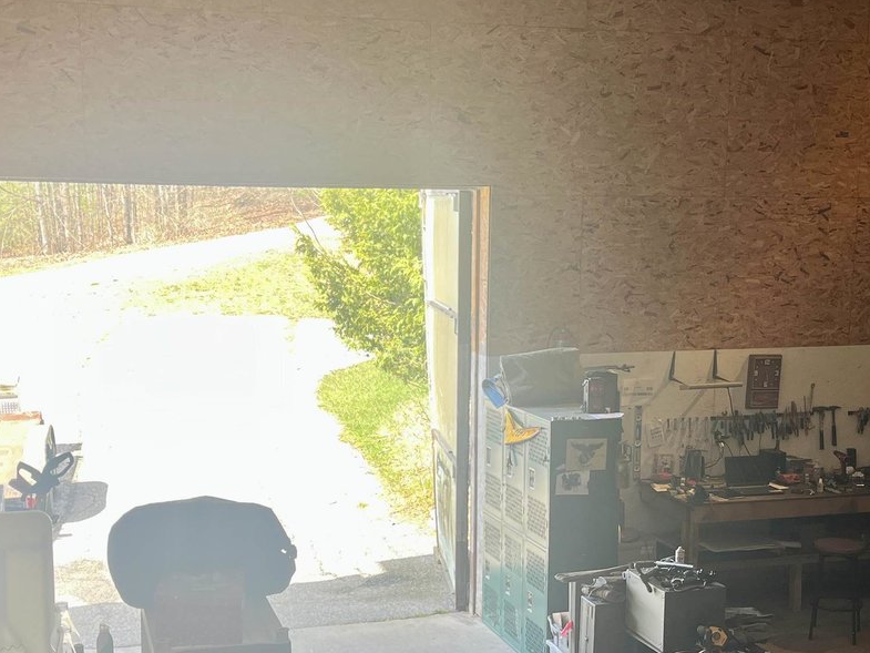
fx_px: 1332
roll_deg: -0.5
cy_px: 440
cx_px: 482
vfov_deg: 27.4
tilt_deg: -9.9
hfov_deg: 36.1
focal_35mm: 53
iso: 40
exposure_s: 1/120
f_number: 1.6
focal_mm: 5.1
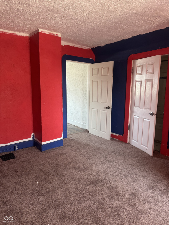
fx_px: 156
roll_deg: +1.0
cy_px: 112
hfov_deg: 56.8
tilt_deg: -7.8
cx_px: 84
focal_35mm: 24
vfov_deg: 71.6
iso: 320
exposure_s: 1/60
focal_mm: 6.76
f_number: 1.78
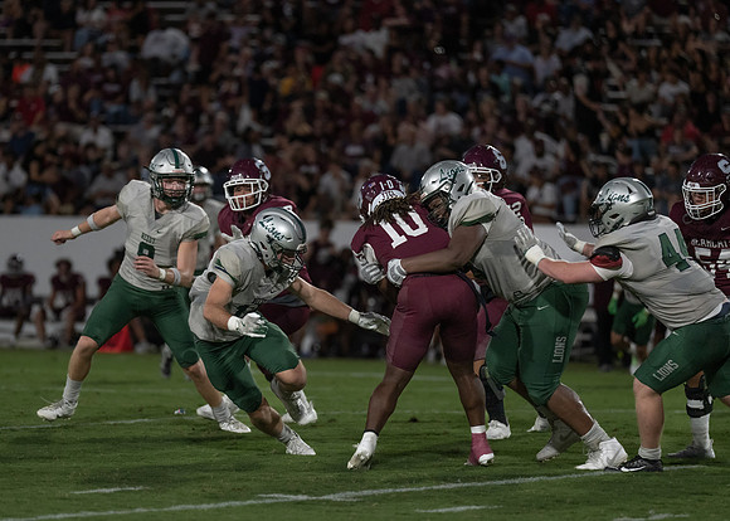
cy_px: 299
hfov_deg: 8.2
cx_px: 276
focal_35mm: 247
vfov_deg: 5.8
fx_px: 5112
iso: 3200
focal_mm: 200
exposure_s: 1/1250
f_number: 2.8
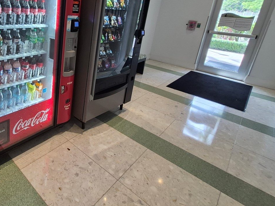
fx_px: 175
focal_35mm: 22
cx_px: 58
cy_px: 56
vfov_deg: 58.5
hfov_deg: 69.4
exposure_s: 1/60
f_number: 2.2
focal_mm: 1.74
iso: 100
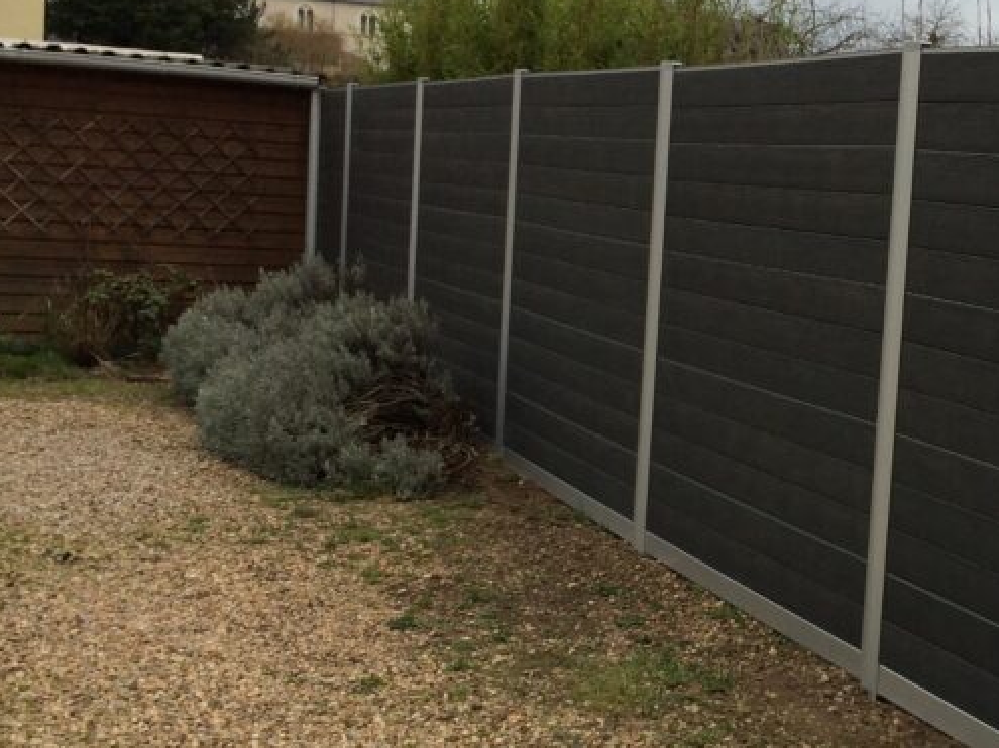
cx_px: 896
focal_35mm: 60
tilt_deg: -5.1
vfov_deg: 24.4
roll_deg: -2.7
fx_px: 1731
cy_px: 345
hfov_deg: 30.8
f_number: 2.2
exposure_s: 1/214
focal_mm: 4.15
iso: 32
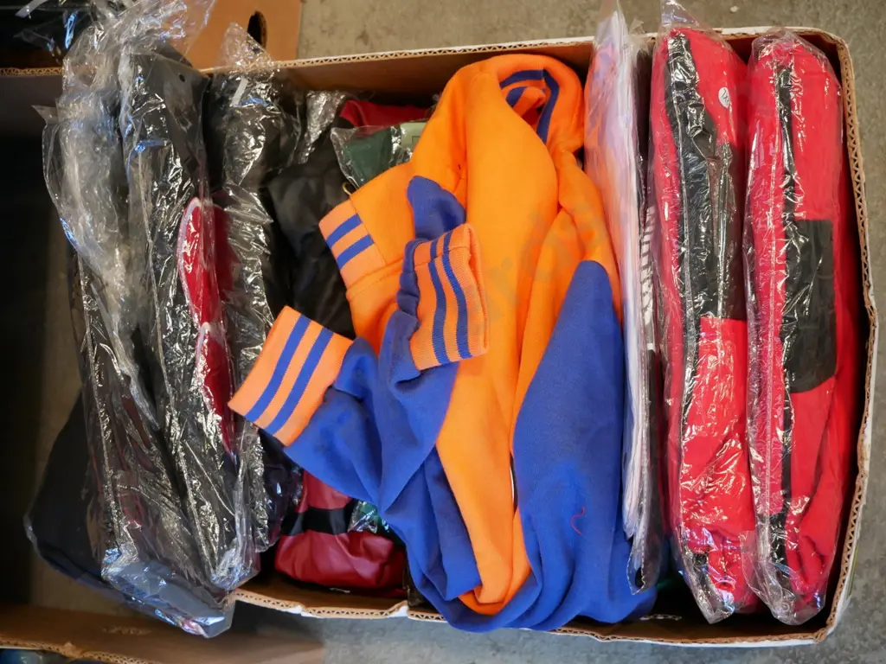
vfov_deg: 32.9
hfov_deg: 42.9
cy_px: 332
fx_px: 1126
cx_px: 443
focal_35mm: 44
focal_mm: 22
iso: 1000
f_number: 4.2
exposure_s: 1/60
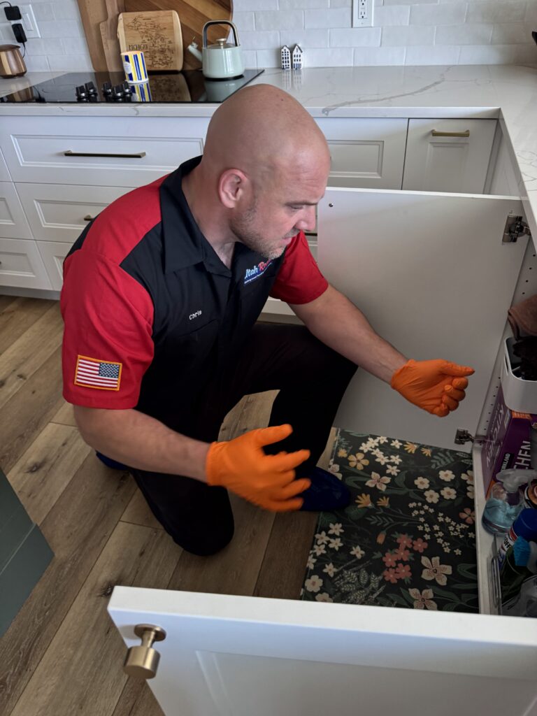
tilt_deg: -40.3
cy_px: 358
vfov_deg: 71.6
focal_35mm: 24
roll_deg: +4.5
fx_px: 496
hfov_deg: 56.8
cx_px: 268
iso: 200
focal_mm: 6.76
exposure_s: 1/114
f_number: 1.78
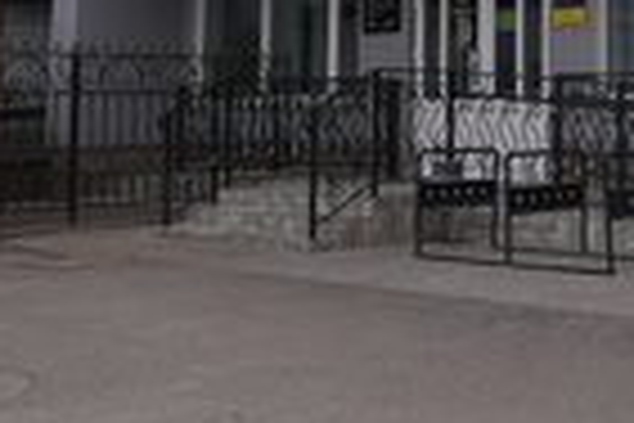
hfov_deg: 24.9
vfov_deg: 17.8
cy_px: -47
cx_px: 742
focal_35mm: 74
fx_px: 1303
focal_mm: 26
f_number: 4
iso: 100
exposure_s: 1/500
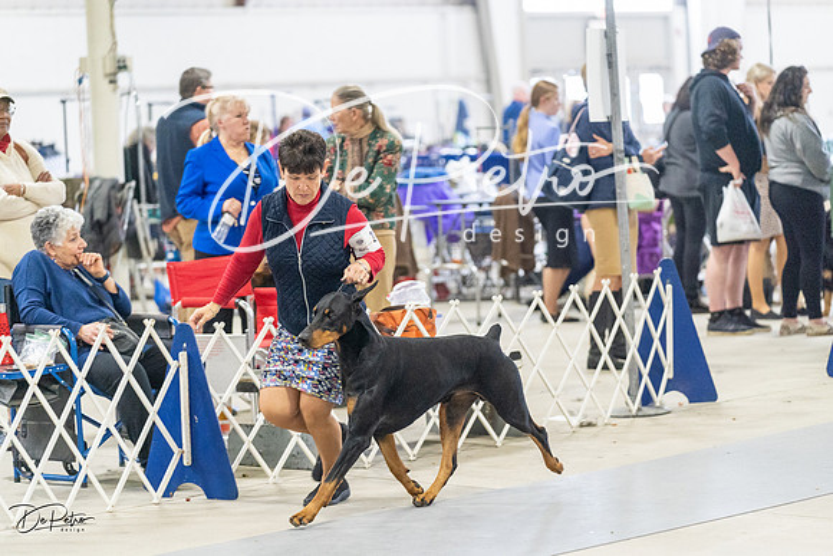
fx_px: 2893
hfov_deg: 16.4
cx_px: 416
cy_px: 278
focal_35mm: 125
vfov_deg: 11.0
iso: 6400
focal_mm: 125
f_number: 2.8
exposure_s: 1/320
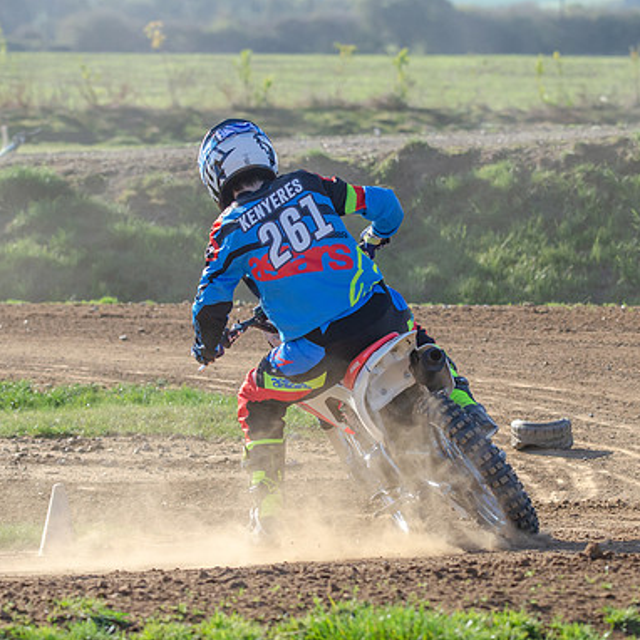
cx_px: 337
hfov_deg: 6.0
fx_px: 6066
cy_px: 320
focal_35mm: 290
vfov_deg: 6.0
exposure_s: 1/1250
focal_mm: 150
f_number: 5
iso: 400
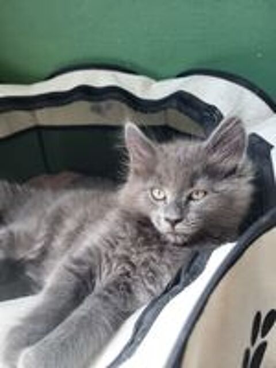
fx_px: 276
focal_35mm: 26
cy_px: 184
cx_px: 138
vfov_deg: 67.3
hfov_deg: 53.1
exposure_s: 1/100
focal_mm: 5.4
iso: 64
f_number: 1.8
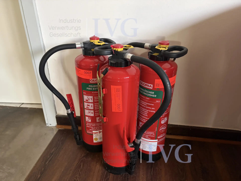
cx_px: 120
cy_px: 90
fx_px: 181
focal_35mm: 26
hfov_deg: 67.3
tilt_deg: -29.0
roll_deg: +0.2
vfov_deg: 53.1
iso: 400
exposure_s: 1/33
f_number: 1.6
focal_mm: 5.96
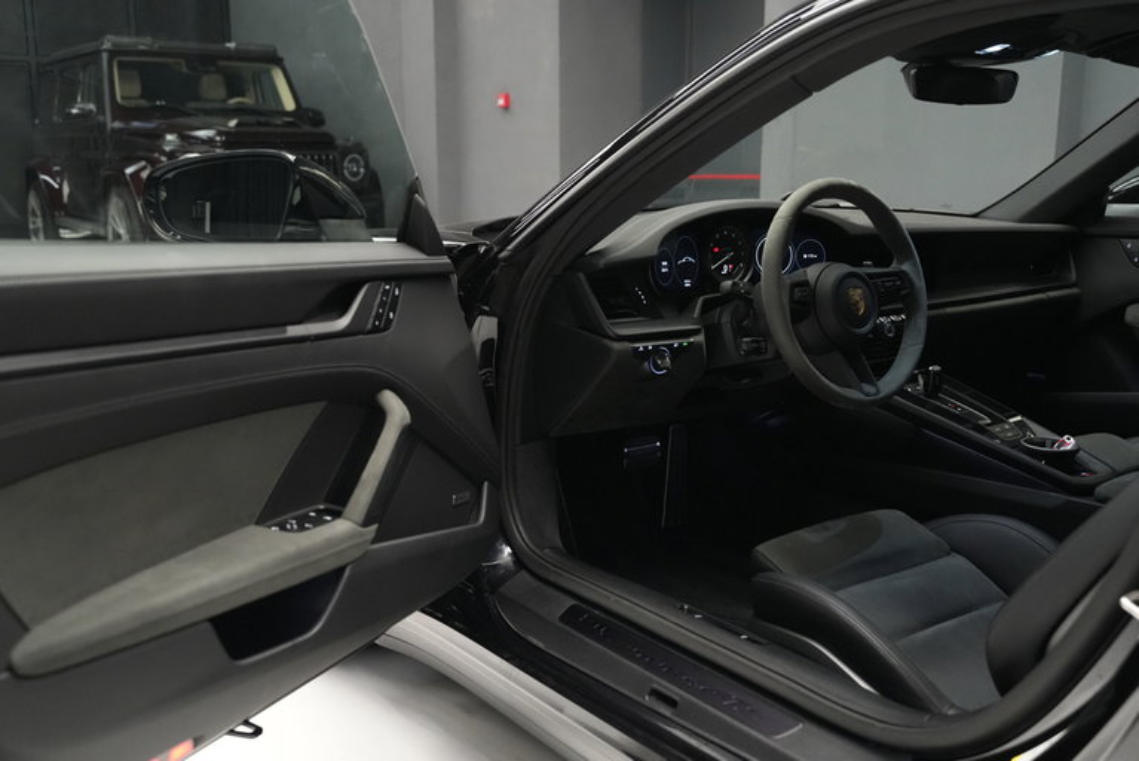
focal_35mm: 35
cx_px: 570
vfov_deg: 37.9
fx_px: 1108
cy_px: 380
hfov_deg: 54.4
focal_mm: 35
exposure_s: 1/60
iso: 6400
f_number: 4
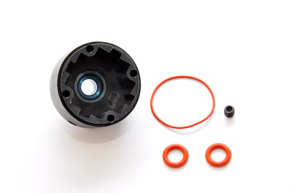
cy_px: 96
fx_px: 2422
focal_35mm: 300
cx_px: 146
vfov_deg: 4.6
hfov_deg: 6.9
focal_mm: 200
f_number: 22
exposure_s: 1/60
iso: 400
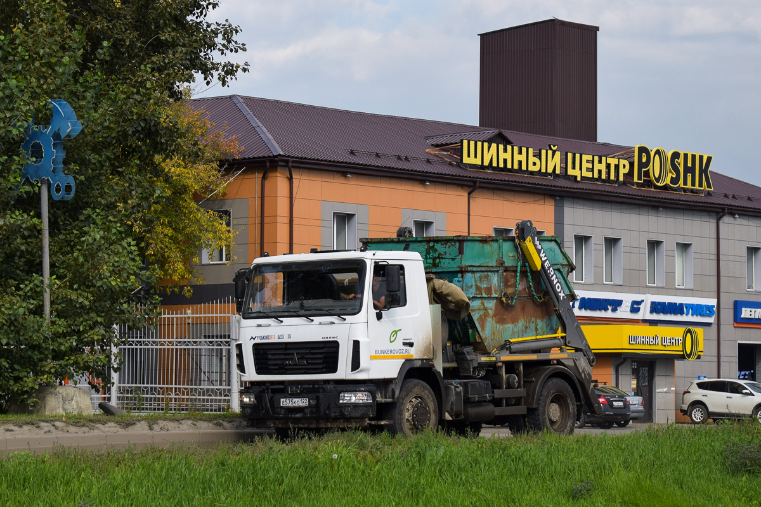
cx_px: 380
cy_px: 254
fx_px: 1744
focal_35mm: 82
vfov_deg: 16.6
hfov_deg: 24.6
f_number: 6.3
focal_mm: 55
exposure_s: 1/800
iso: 200
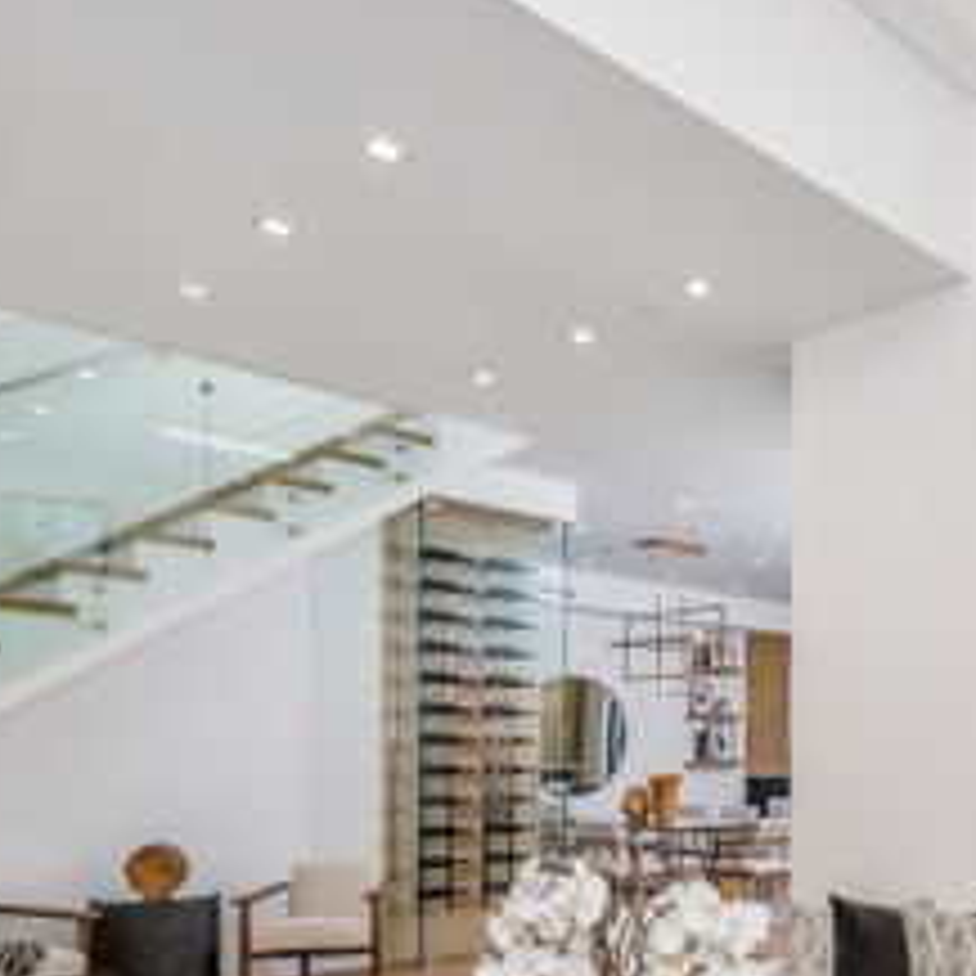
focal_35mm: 33
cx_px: 936
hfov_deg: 43.8
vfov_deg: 47.6
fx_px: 1053
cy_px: 749
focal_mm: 16.5
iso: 320
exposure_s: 1/125
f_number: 8
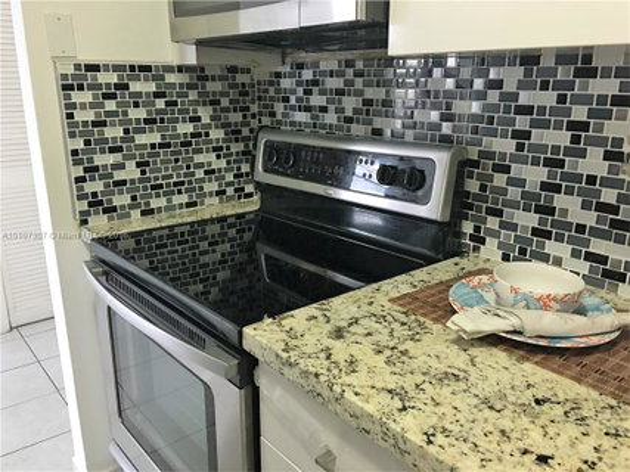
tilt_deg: -12.5
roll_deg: -0.4
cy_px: 236
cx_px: 315
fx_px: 528
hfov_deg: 61.7
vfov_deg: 48.2
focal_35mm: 29
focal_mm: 4.15
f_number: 2.2
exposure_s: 1/10
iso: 100
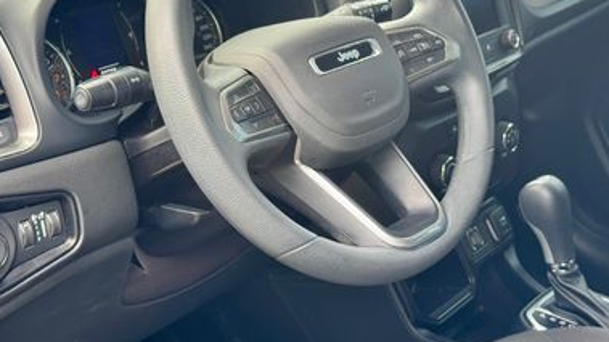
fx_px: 1049
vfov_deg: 18.3
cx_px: 323
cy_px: 66
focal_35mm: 65
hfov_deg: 32.4
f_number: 1.78
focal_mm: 6.76
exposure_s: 1/121
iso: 80
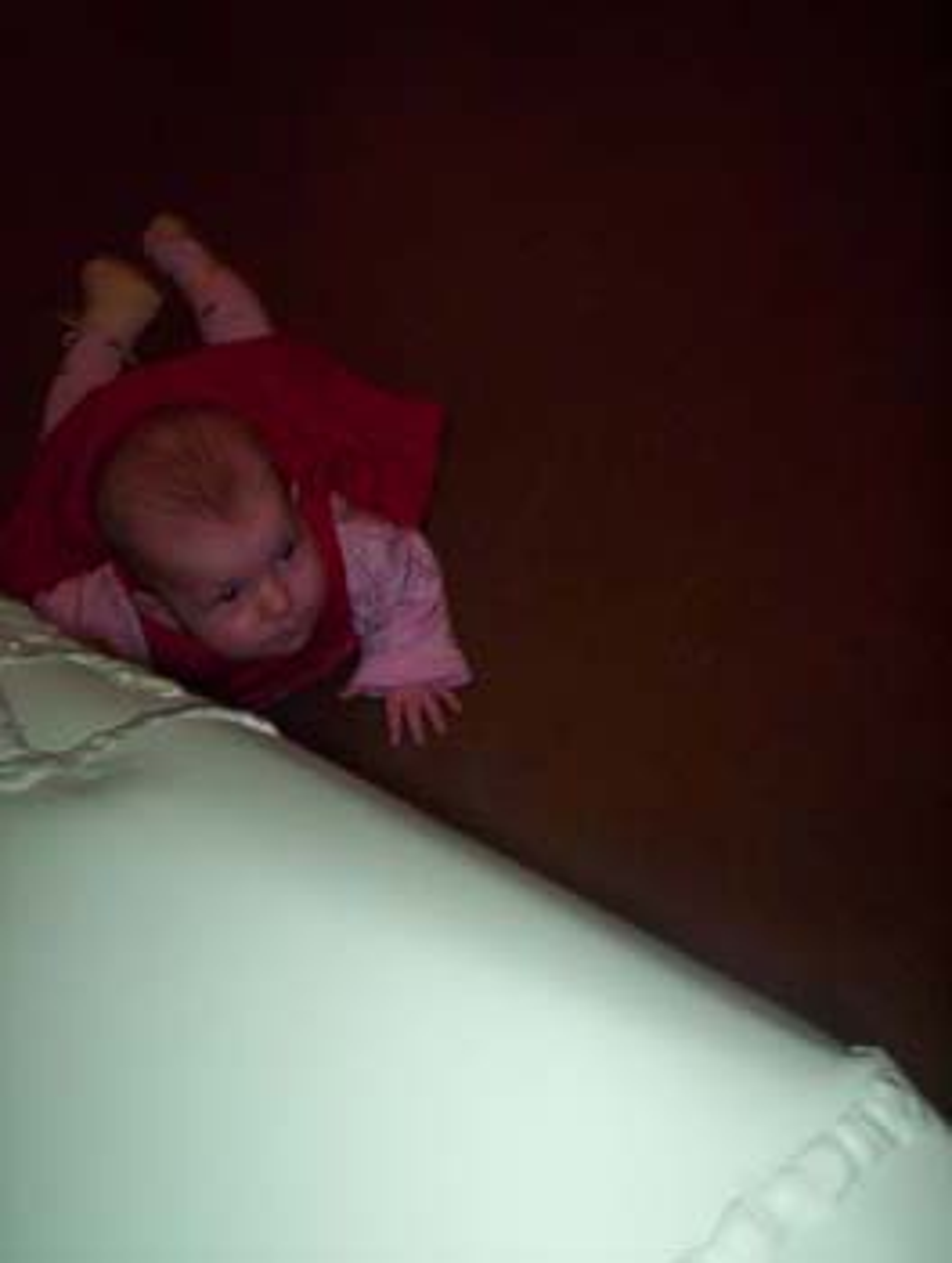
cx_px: 476
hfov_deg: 37.8
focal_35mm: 38
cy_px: 632
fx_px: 1388
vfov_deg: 48.9
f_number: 4.5
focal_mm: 4.99
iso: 140
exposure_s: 1/60
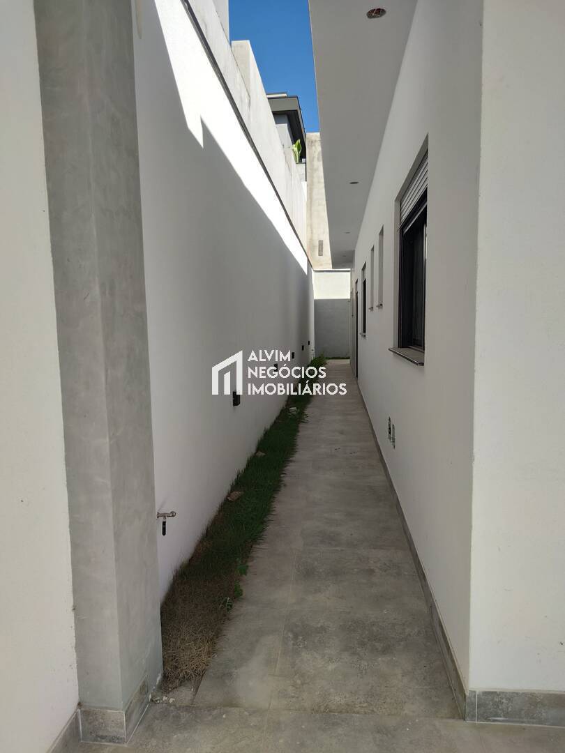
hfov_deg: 56.8
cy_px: 376
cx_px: 282
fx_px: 522
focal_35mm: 24
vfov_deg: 71.6
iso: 100
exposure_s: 1/1514
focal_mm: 6.72
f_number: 1.69
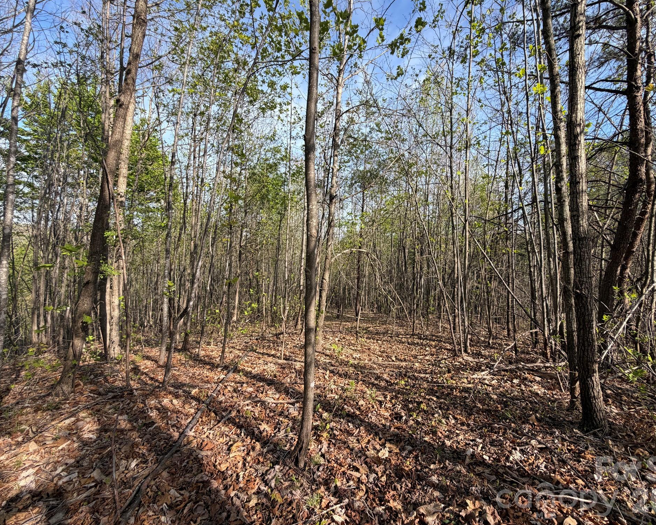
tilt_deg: -3.3
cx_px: 348
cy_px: 255
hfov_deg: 96.7
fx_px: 291
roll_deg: -0.9
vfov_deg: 84.0
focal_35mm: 15
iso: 64
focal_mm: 2.22
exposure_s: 1/472
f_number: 2.2
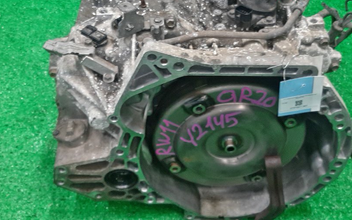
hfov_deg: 41.0
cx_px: 192
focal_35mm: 49
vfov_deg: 26.3
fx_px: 470
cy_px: 84
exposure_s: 1/50
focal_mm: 3.93
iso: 131
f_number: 1.7
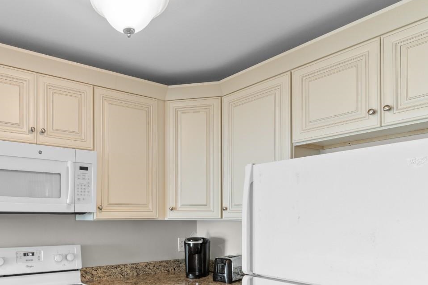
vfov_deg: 46.1
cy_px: 216
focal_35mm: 27
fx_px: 321
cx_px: 123
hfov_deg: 64.5
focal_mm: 11
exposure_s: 1/4
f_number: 4.8
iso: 100
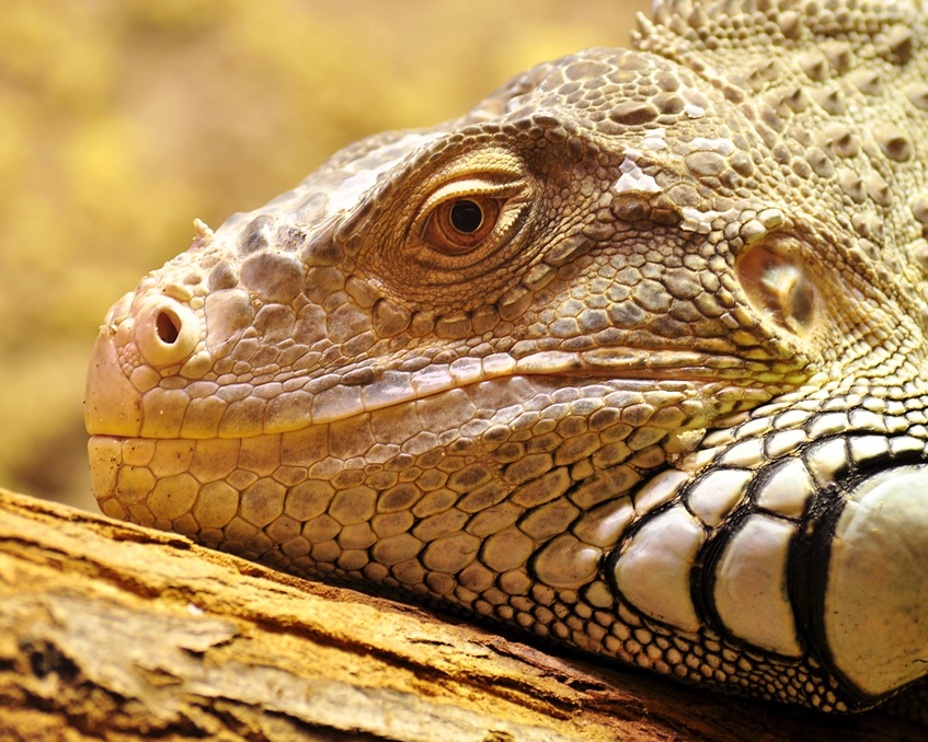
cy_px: 371
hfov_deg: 6.3
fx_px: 8406
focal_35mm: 306
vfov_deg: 5.1
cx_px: 447
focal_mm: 180
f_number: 7.1
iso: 200
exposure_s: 1/8
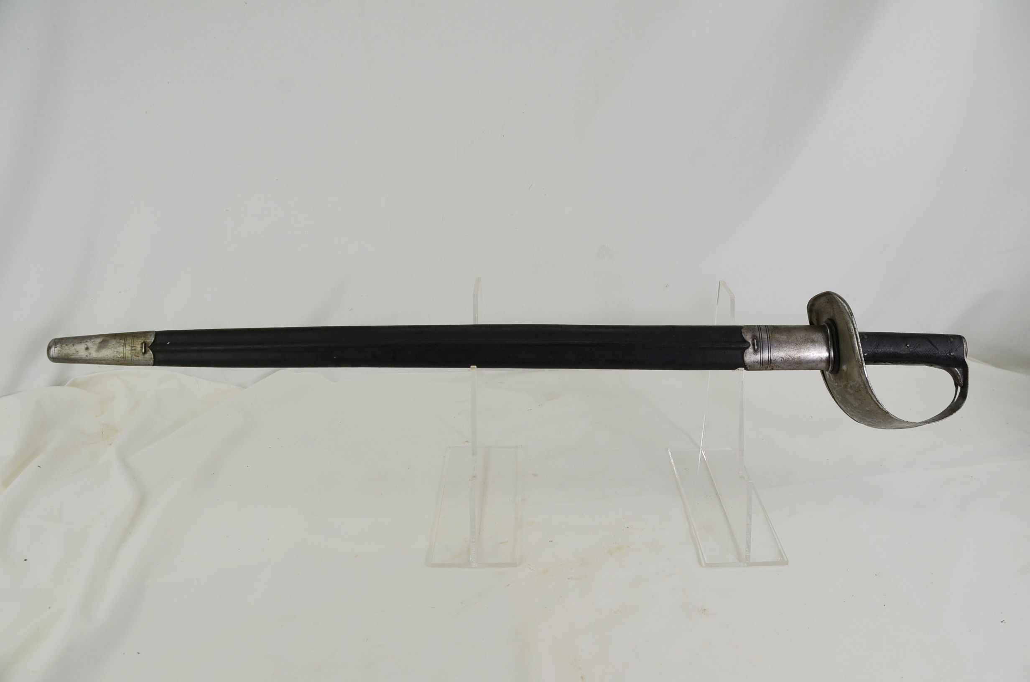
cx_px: 515
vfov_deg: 47.7
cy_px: 341
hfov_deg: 67.5
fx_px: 771
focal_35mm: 27
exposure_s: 1/125
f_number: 5.6
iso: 200
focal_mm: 18
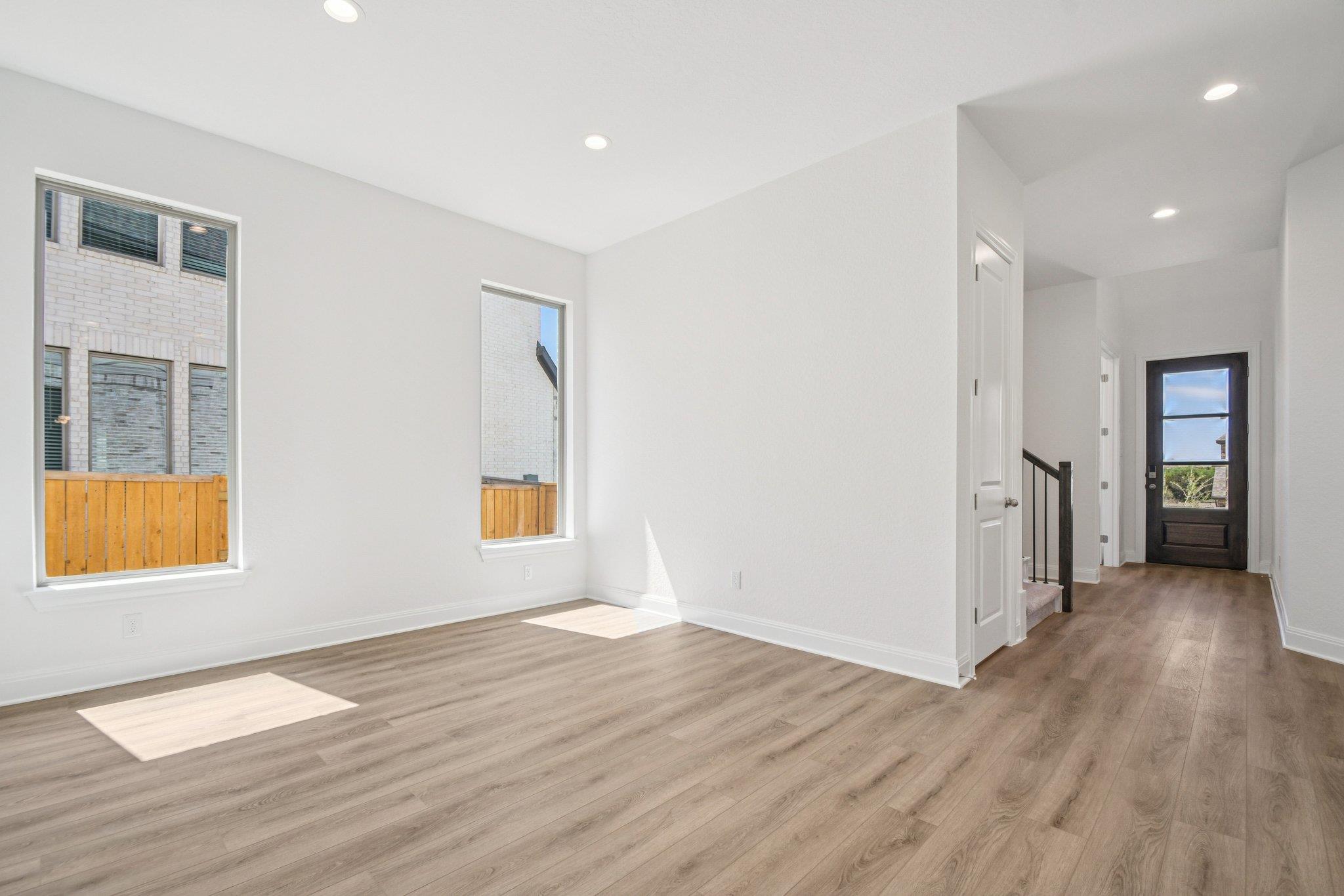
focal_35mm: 15
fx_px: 560
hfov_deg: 100.4
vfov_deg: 77.3
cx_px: 672
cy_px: 448
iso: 400
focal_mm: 10
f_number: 8
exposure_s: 1/60
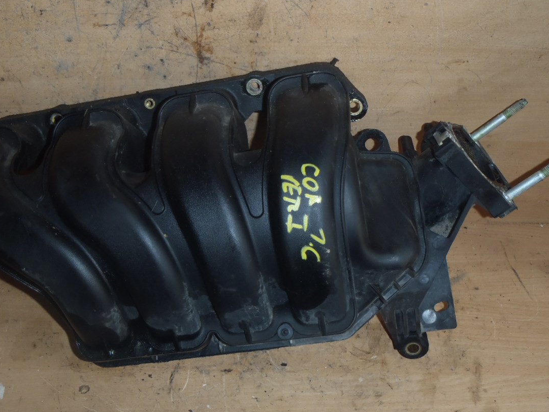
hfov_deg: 42.0
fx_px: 714
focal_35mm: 45
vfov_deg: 32.2
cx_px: 245
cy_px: 205
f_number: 4.6
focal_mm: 6.83
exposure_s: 1/40
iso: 100
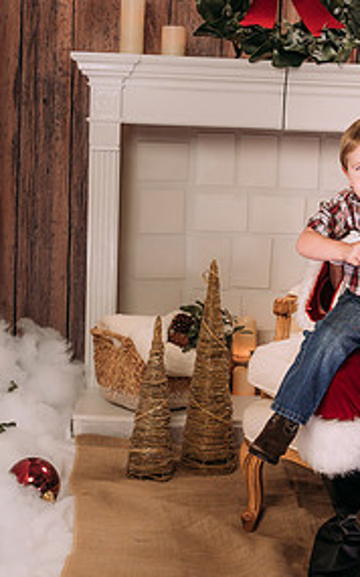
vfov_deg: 25.5
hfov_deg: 16.1
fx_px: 1272
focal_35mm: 81
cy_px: 302
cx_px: 240
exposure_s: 1/125
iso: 200
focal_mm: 35
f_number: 5.6
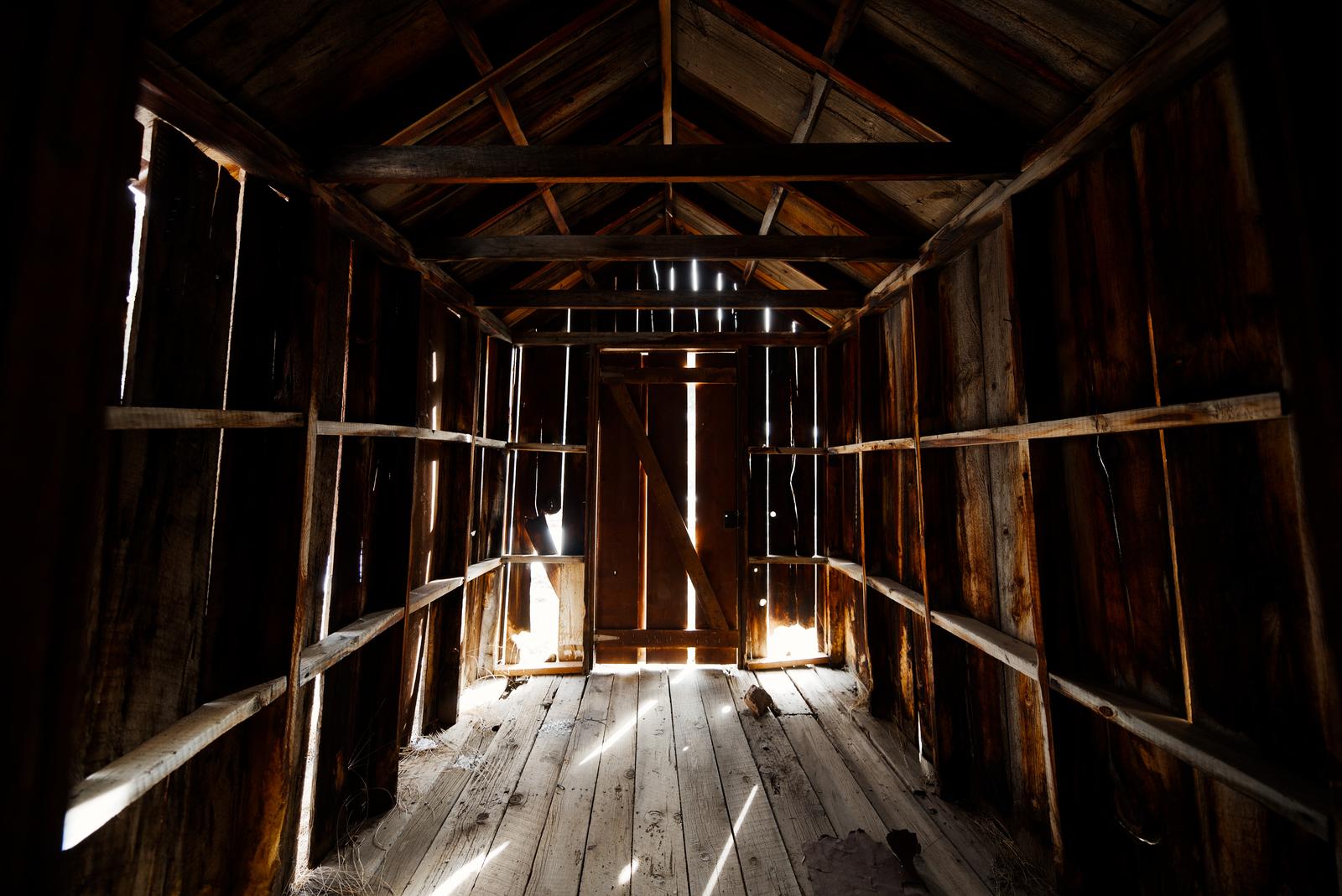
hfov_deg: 104.2
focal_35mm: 14
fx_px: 522
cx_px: 671
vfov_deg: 81.3
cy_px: 448
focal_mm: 14
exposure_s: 1/40
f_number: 2.8
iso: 100
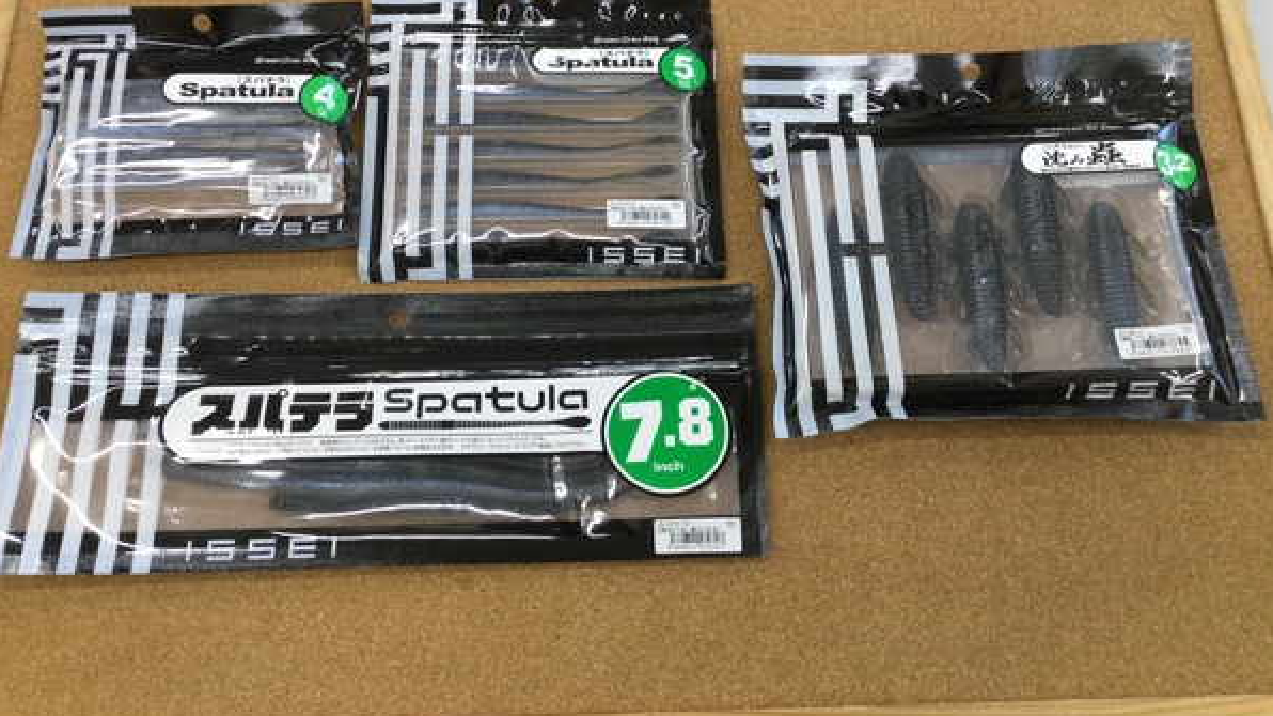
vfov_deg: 34.4
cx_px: 636
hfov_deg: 58.0
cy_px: 252
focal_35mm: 34
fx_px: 1147
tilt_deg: -69.6
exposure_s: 1/40
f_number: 2.4
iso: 32
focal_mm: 3.3
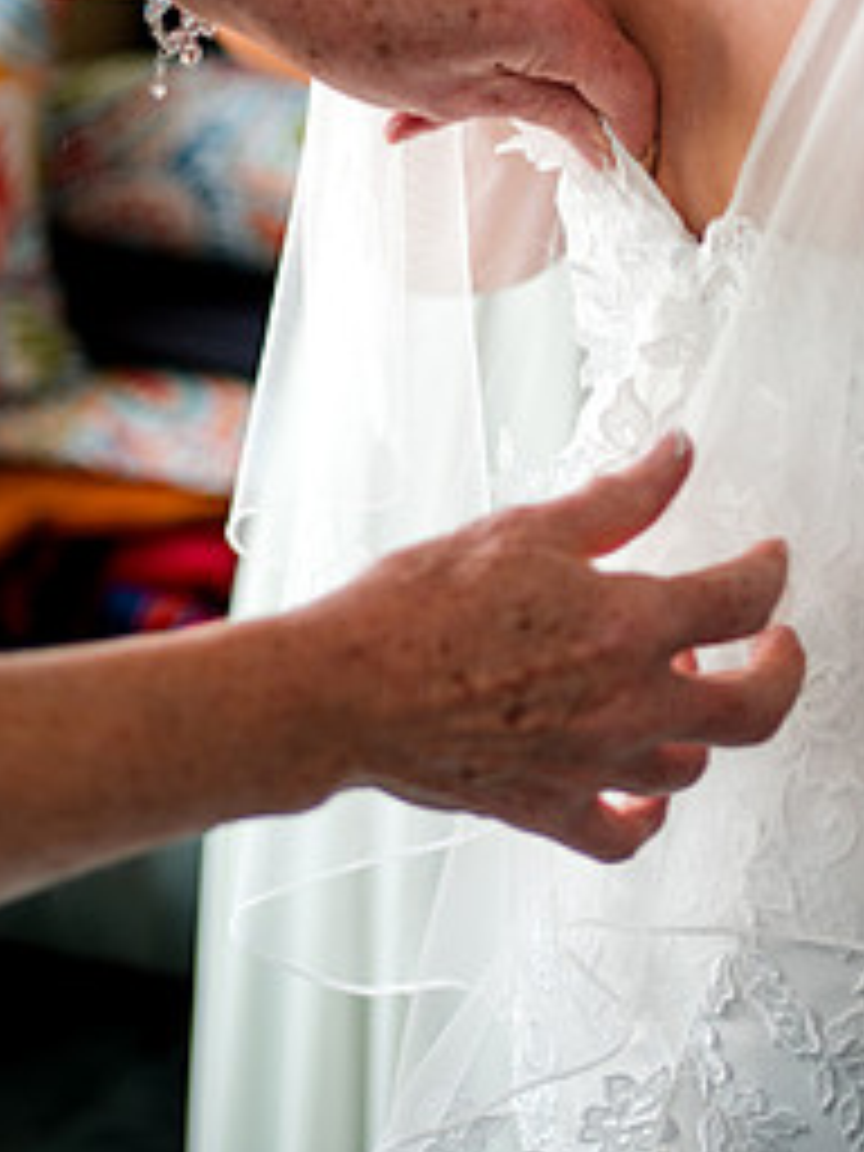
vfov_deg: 21.9
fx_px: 2929
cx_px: 482
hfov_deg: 16.8
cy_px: 166
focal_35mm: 88
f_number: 1.8
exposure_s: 1/500
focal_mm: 35
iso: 200
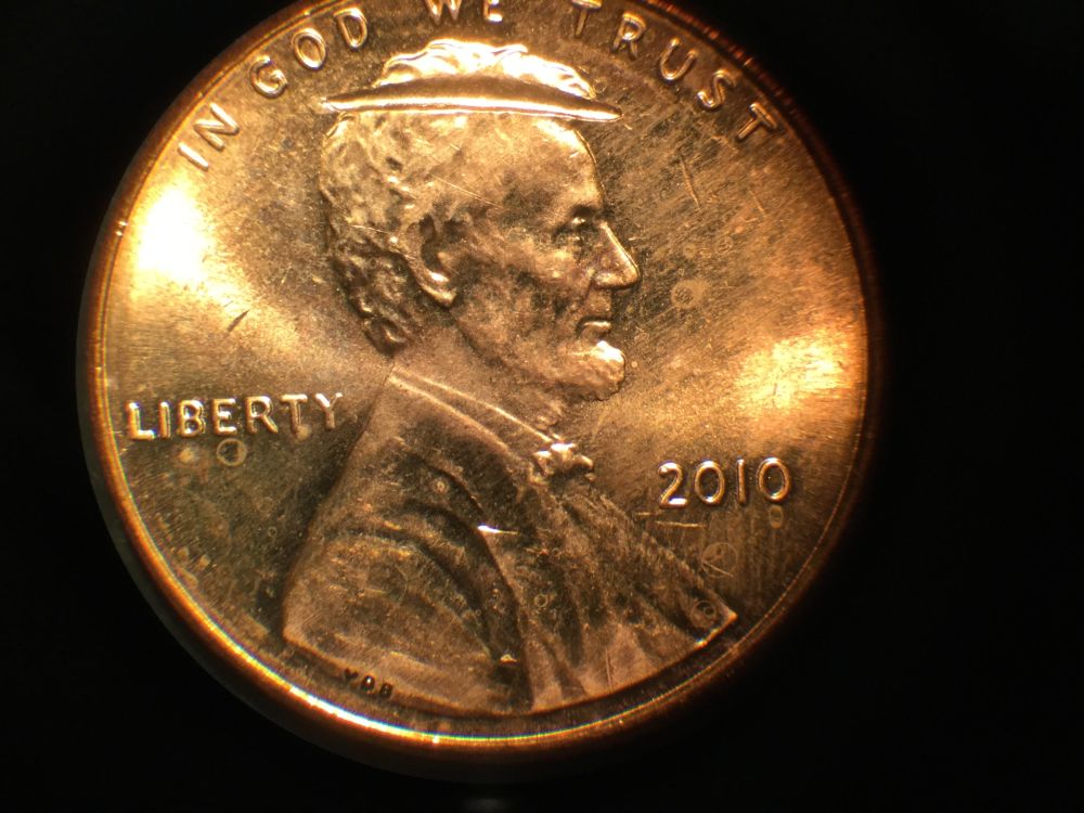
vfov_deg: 45.4
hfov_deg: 58.4
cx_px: 542
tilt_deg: -46.6
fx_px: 971
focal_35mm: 31
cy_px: 406
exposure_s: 1/30
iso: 80
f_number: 2.4
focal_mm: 3.3
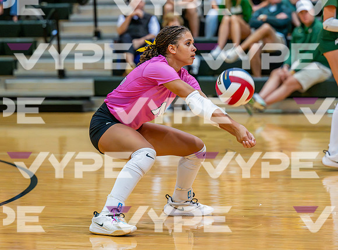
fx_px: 1689
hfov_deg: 11.4
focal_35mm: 174
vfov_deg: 8.4
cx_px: 167
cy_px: 98
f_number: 2.8
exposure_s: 1/800
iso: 12800
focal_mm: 120
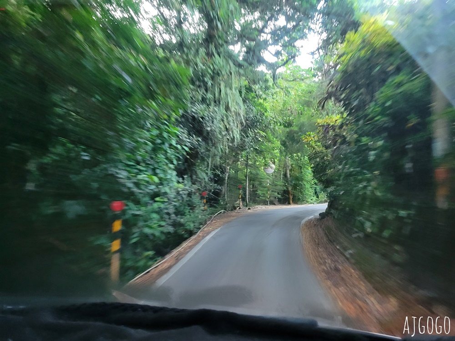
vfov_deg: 53.1
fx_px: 342
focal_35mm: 26
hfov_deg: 67.3
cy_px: 170
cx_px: 228
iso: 640
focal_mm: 5.4
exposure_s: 1/24
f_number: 1.8
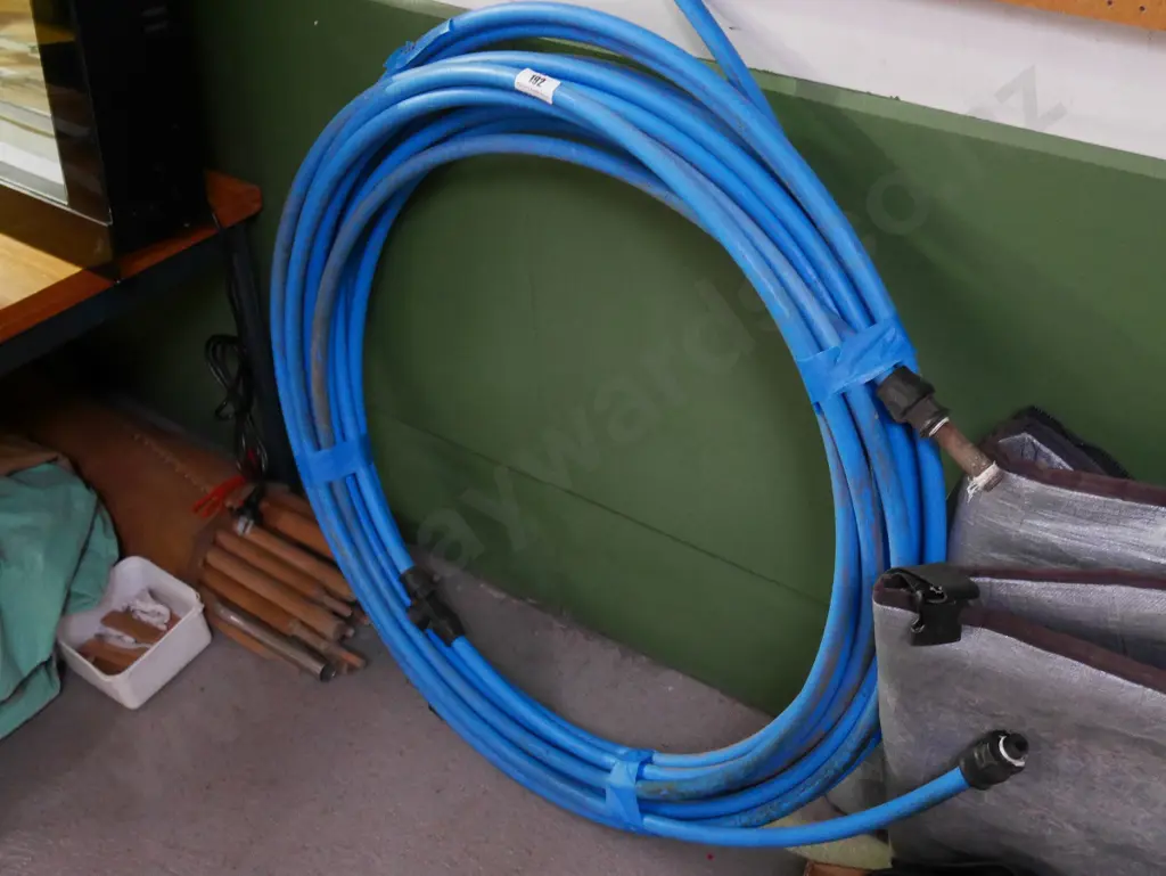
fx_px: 1483
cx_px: 583
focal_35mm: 44
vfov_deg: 32.9
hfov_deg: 42.9
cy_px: 438
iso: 3200
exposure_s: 1/10
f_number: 4.8
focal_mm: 22
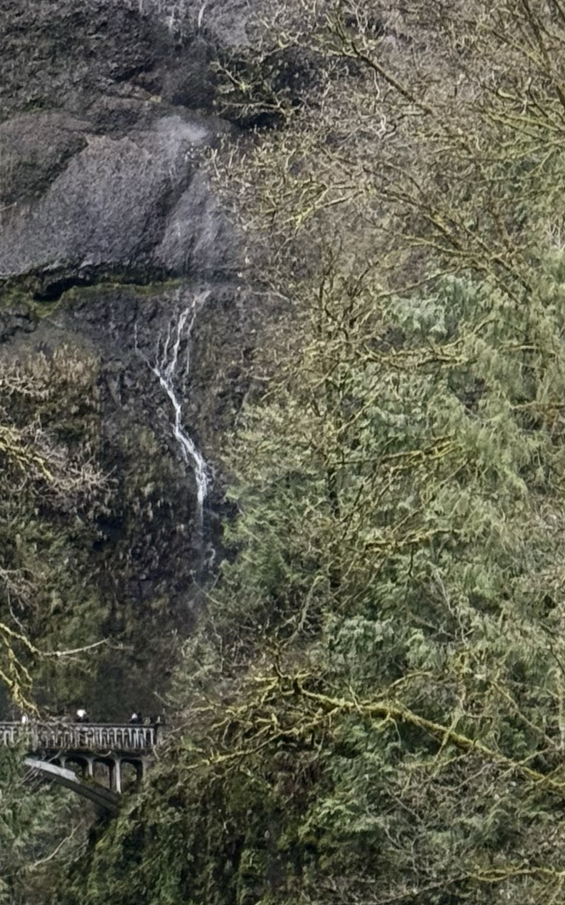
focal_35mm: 162
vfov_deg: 12.9
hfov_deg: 8.0
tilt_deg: +15.8
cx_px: -62
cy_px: 391
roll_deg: +0.5
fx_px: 3992
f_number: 1.78
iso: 100
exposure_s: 1/80
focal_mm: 6.76
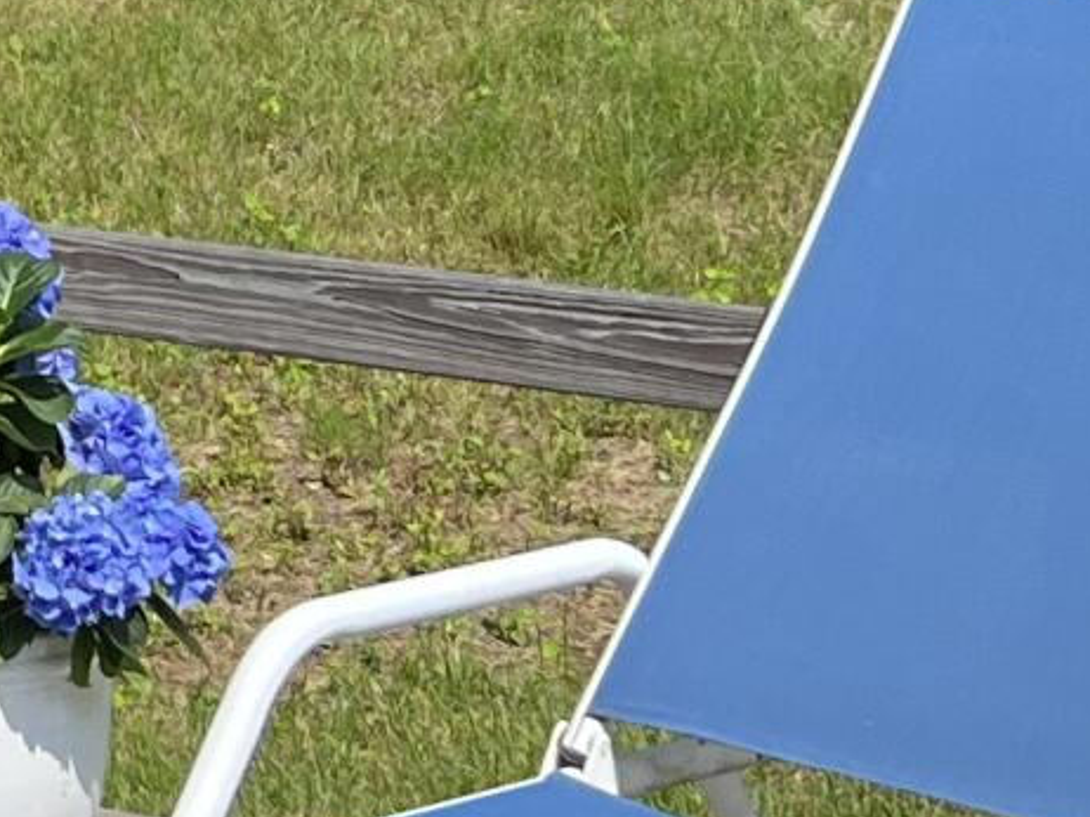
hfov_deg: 10.9
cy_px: -323
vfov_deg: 8.6
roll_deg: +0.4
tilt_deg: -4.8
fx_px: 5319
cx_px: -925
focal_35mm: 169
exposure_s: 1/2841
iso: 50
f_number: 1.5
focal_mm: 5.7
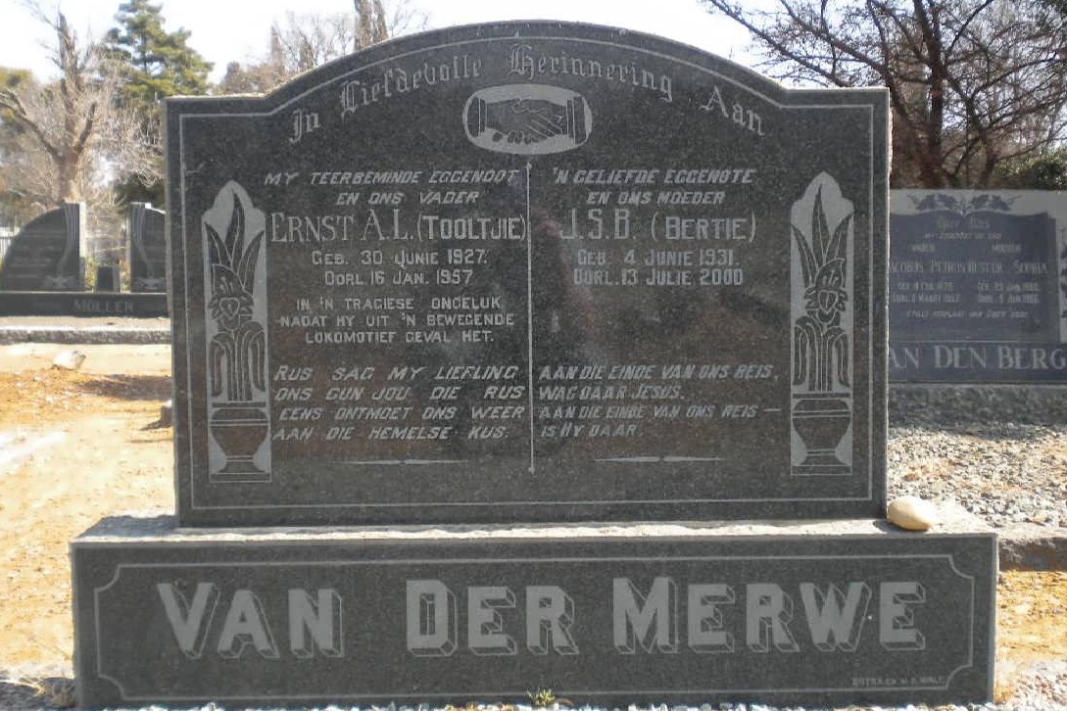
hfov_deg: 41.9
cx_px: 523
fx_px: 1393
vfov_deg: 28.6
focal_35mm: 47
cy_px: 359
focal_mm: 7.4
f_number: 4.9
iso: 80
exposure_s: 1/162
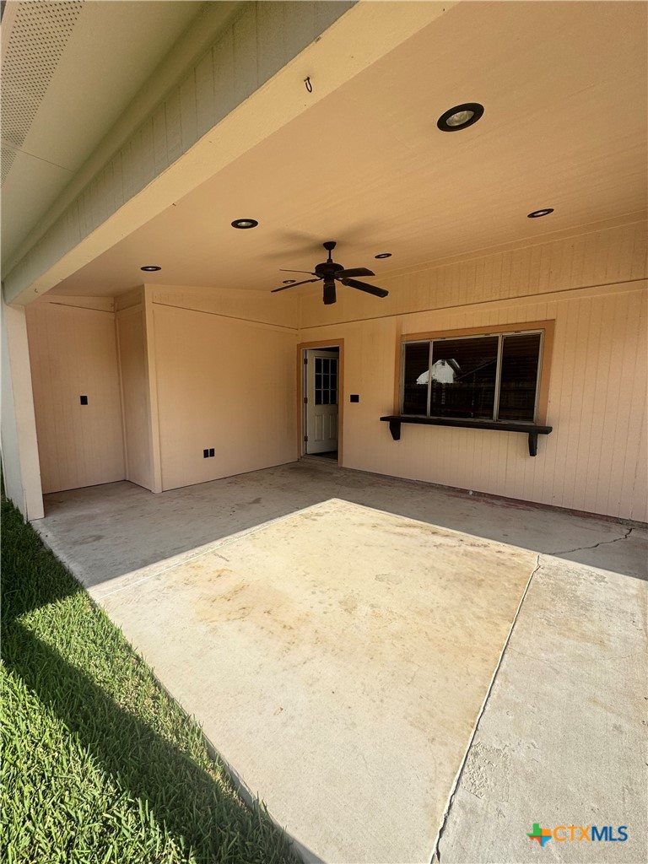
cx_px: 324
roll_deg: +1.9
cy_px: 432
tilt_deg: -7.8
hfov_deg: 85.7
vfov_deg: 102.1
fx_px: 349
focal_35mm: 14
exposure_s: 1/1880
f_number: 2.2
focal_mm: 2.22
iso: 50
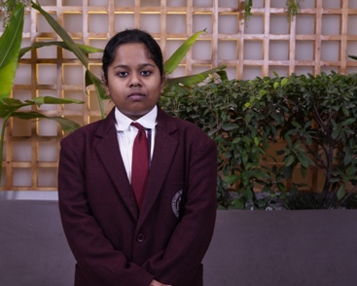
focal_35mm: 55
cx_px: 148
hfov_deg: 34.1
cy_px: 142
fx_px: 581
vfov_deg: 27.6
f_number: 5
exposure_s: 1/125
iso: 640
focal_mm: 32
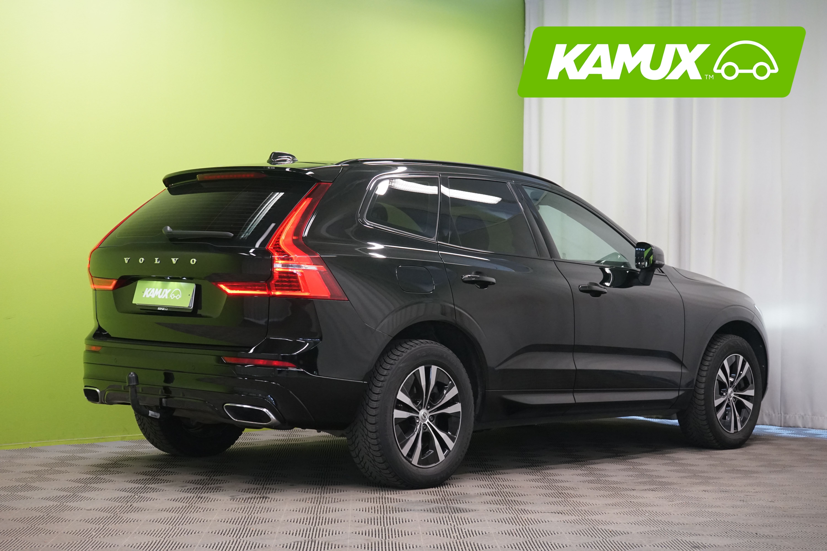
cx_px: 414
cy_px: 276
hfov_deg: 31.9
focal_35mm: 63
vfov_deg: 21.6
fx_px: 1447
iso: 2500
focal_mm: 63
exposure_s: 1/20
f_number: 9
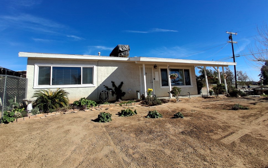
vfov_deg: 61.9
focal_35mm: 19
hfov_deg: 88.0
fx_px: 139
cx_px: 133
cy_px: 71
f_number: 2.2
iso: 50
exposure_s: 1/1309
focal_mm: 1.4
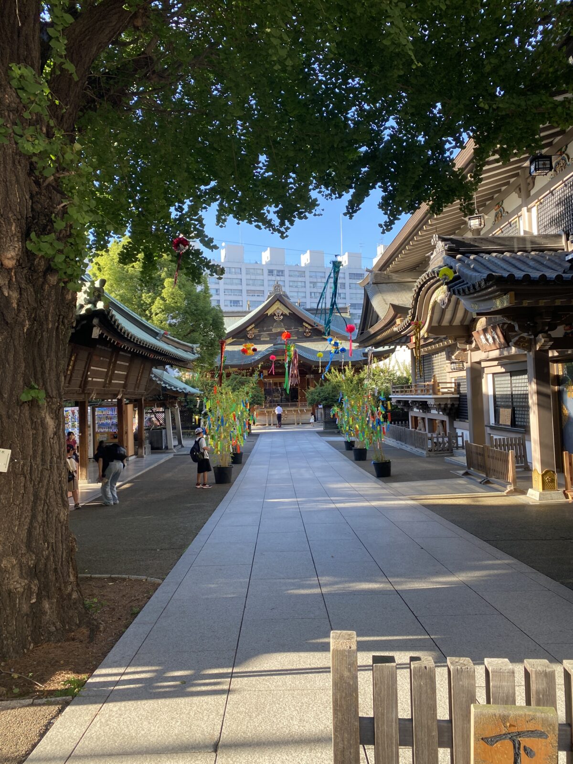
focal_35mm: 26
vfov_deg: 67.3
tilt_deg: +3.4
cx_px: 286
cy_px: 382
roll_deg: +2.6
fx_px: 574
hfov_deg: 53.1
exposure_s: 1/237
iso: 32
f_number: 1.8
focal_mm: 4.25
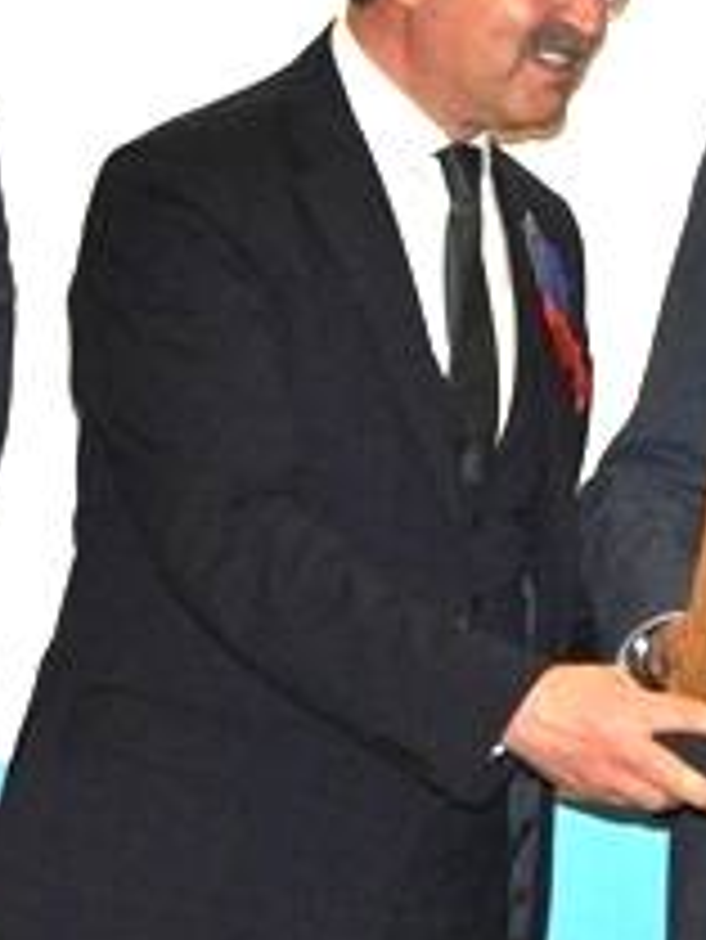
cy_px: 546
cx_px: 1156
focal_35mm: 273
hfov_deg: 5.4
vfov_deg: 7.3
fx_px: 7416
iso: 800
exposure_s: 1/60
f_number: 4.5
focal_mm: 62
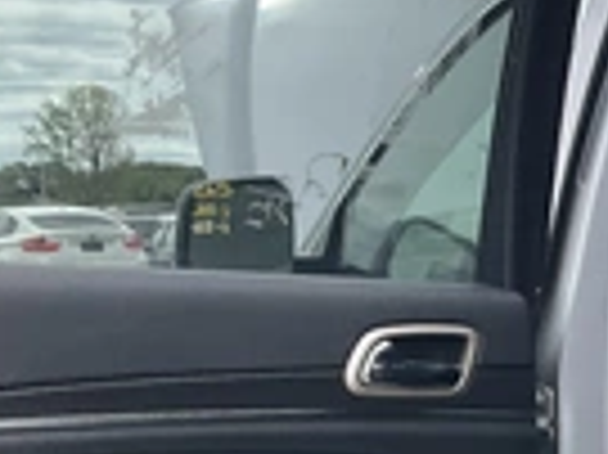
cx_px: 797
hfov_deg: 20.7
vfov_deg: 16.7
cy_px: 485
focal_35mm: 86
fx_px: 1509
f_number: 1.8
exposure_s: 1/657
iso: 25
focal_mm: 3
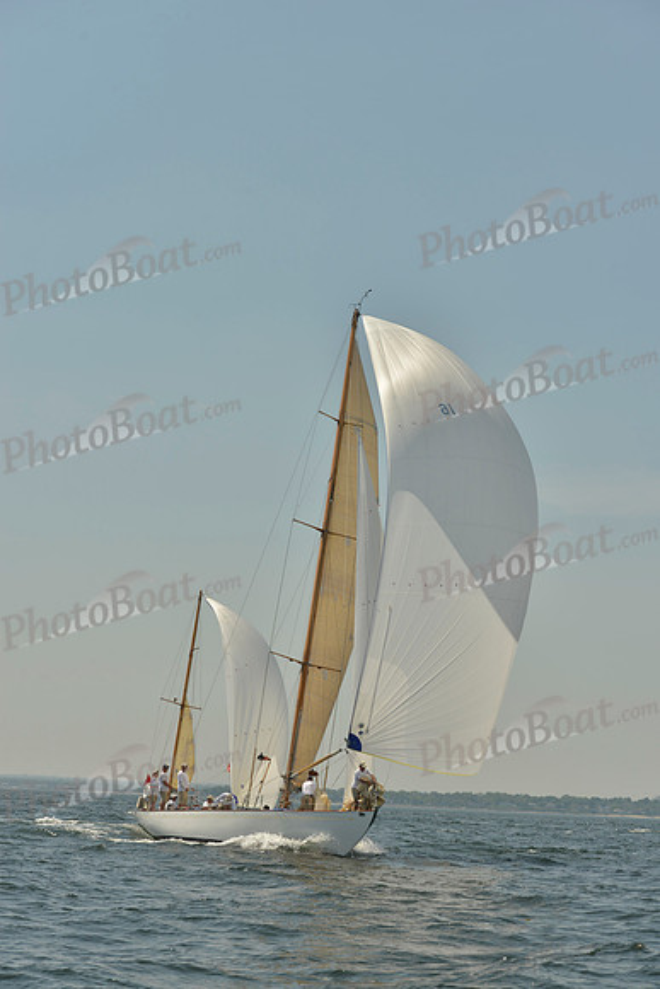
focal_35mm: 70
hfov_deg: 19.5
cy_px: 494
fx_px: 1924
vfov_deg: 28.8
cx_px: 330
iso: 200
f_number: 9
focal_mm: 70
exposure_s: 1/1250
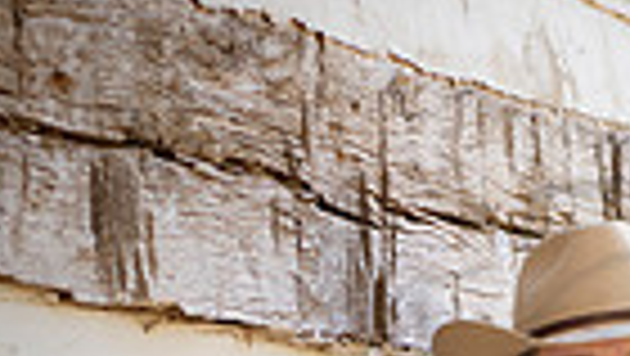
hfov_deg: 7.4
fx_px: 4848
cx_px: 639
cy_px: 780
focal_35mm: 290
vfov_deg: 4.1
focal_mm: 86
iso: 800
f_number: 4.5
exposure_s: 1/500
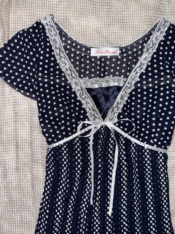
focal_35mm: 24
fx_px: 162
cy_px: 117
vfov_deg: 71.6
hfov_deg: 56.8
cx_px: 88
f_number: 1.78
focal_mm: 6.76
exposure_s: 1/49
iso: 80
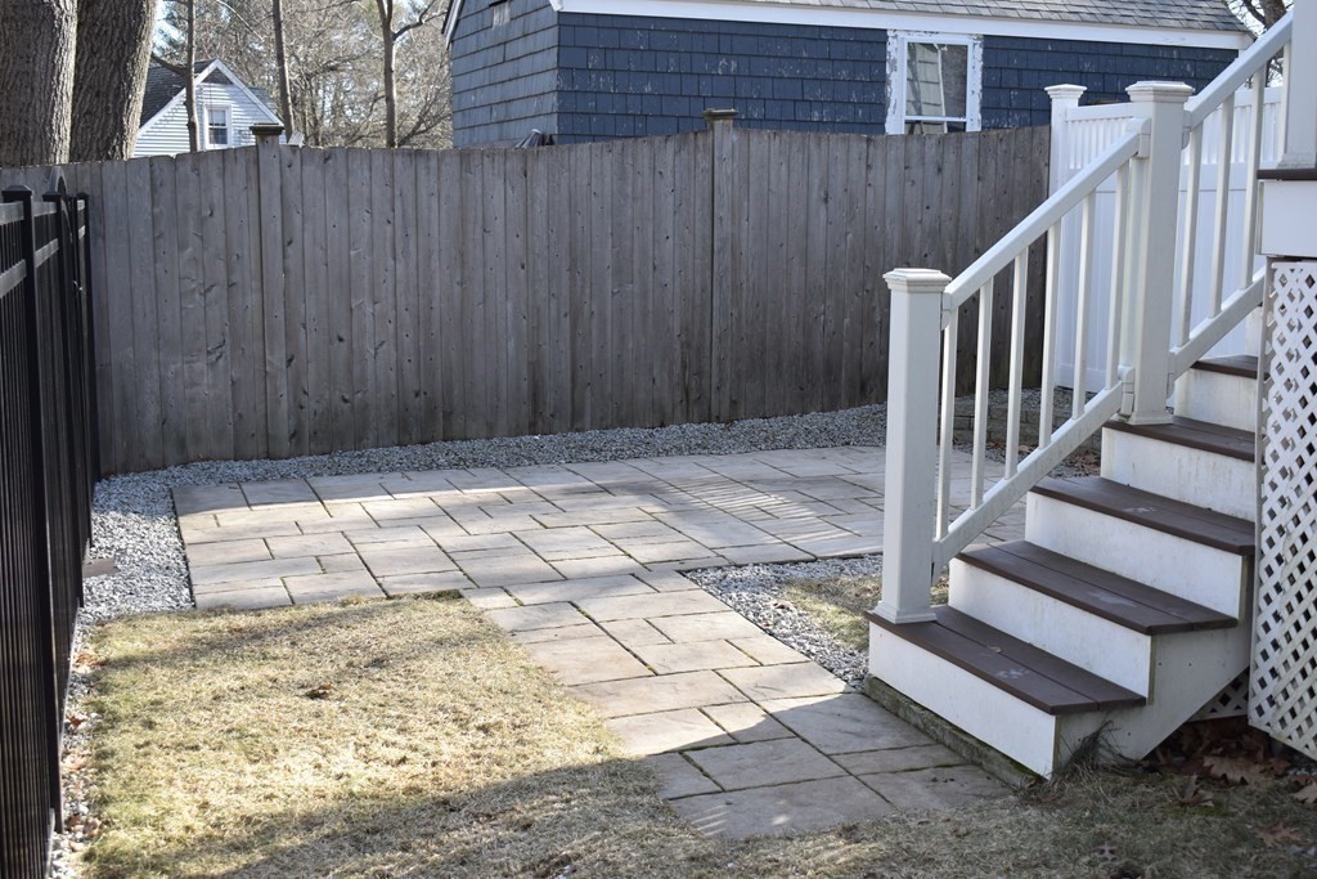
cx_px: 658
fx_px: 1701
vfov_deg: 29.0
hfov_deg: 42.3
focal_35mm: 46
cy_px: 440
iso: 200
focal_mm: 31
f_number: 5.6
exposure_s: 1/250
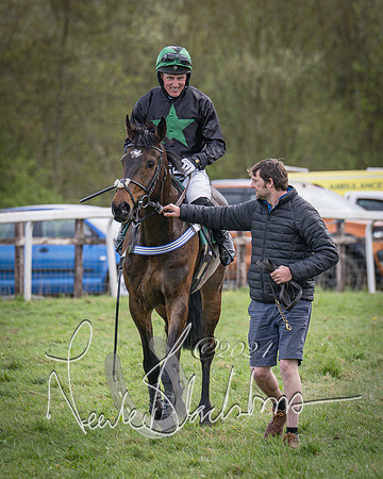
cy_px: 248
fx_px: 7093
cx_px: 167
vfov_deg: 3.9
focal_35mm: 501
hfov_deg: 3.1
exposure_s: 1/1250
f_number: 4
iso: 200
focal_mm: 200
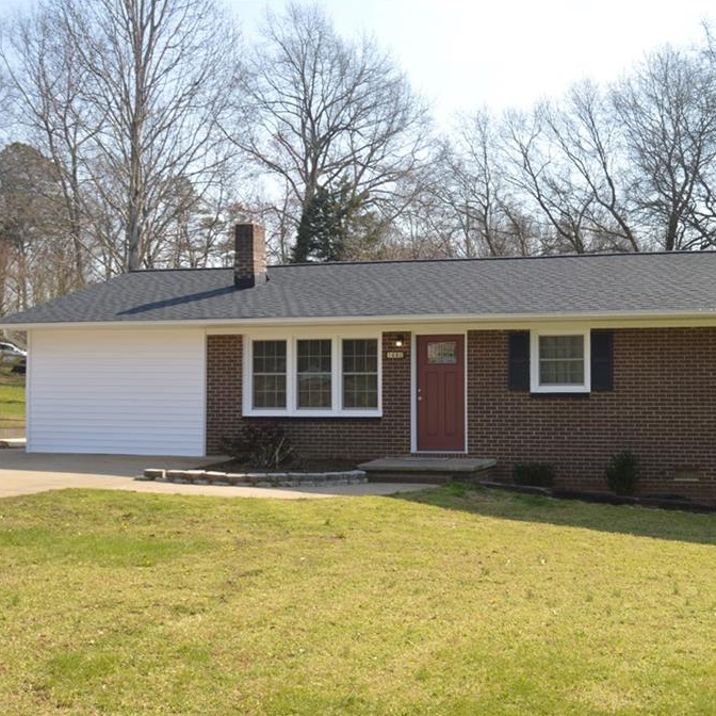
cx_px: 522
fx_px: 1045
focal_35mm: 45
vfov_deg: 37.8
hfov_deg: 37.1
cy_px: 356
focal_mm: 23
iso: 100
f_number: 7.1
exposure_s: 1/200
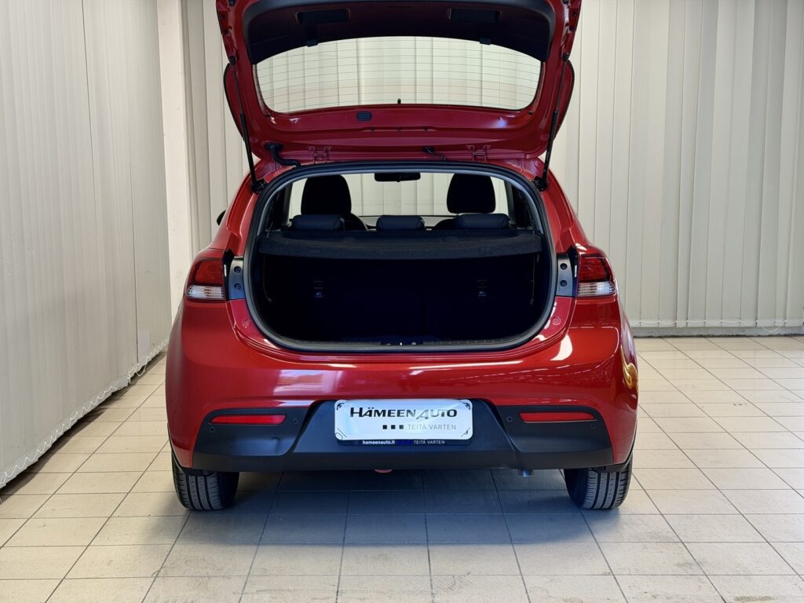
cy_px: 302
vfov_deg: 30.3
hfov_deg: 39.7
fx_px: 1115
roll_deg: +0.3
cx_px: 402
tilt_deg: -8.3
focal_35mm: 48
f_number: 1.78
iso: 64
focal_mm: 6.76
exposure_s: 1/50
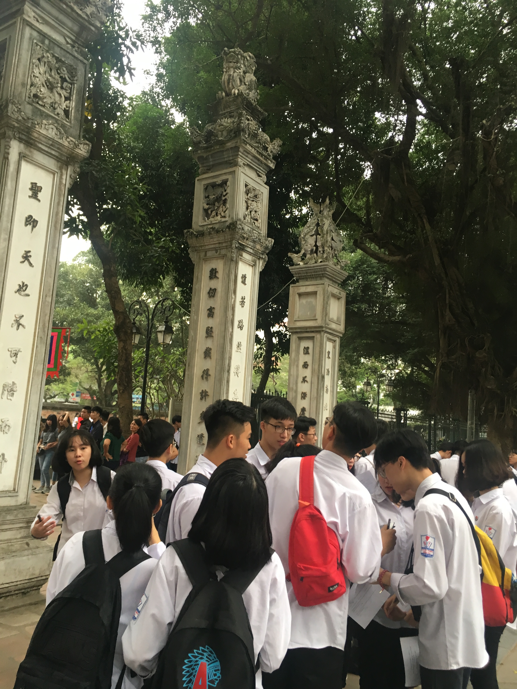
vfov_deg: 61.7
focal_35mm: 29
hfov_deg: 48.2
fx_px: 577
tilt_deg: +8.2
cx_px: 258
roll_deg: -2.9
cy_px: 344
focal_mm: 4.15
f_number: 2.2
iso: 40
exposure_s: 1/33
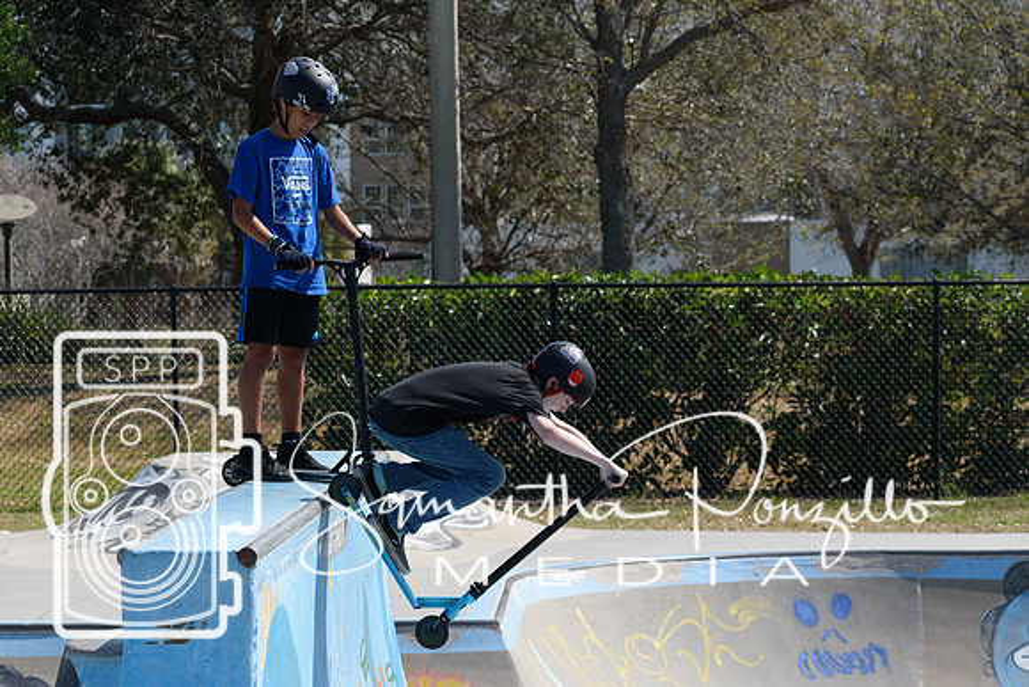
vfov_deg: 10.2
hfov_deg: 15.2
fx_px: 3859
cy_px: 344
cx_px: 514
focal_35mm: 135
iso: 200
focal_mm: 90
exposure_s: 1/800
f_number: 7.1
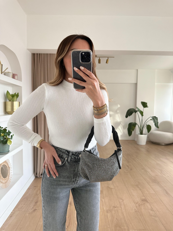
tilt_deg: -32.9
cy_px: 116
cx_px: 86
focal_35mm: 24
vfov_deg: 71.6
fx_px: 160
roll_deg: -1.1
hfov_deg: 56.8
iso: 200
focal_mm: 6.86
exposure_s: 1/121
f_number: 1.78
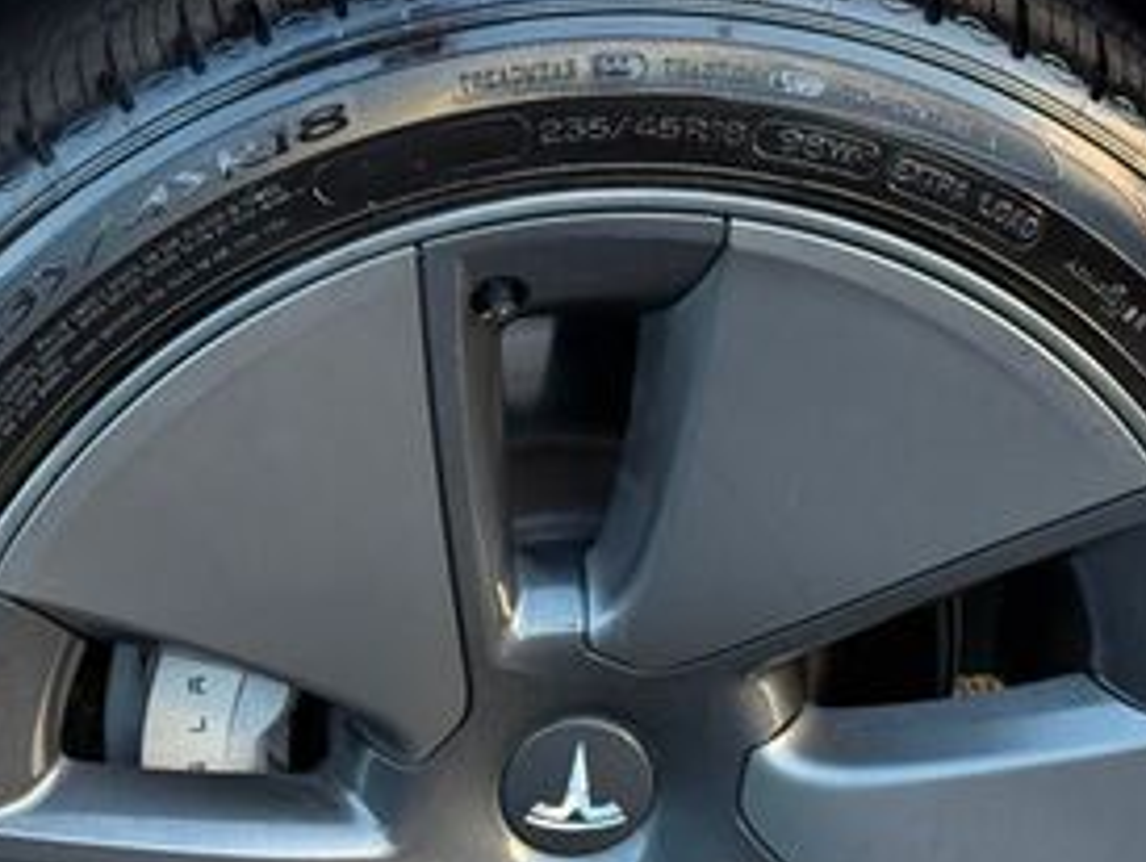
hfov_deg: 17.5
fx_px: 3711
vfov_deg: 13.2
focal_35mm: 112
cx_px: 502
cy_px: 506
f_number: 1.78
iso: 100
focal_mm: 6.76
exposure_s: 1/242
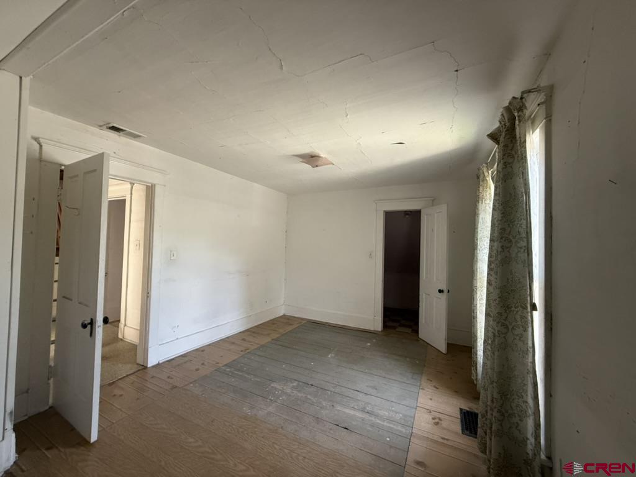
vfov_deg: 85.7
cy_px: 238
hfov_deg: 102.1
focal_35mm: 14
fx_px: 257
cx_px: 318
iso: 400
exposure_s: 1/81
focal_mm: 2.22
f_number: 2.2
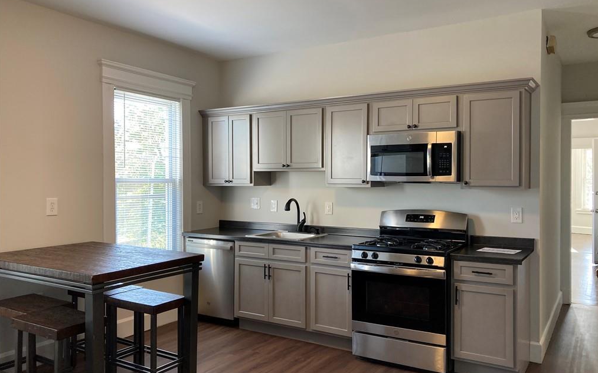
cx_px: 300
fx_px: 489
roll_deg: -0.9
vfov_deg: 41.8
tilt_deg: -0.7
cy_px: 191
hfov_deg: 62.9
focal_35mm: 30
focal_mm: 3.99
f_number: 1.8
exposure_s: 1/60
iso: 80
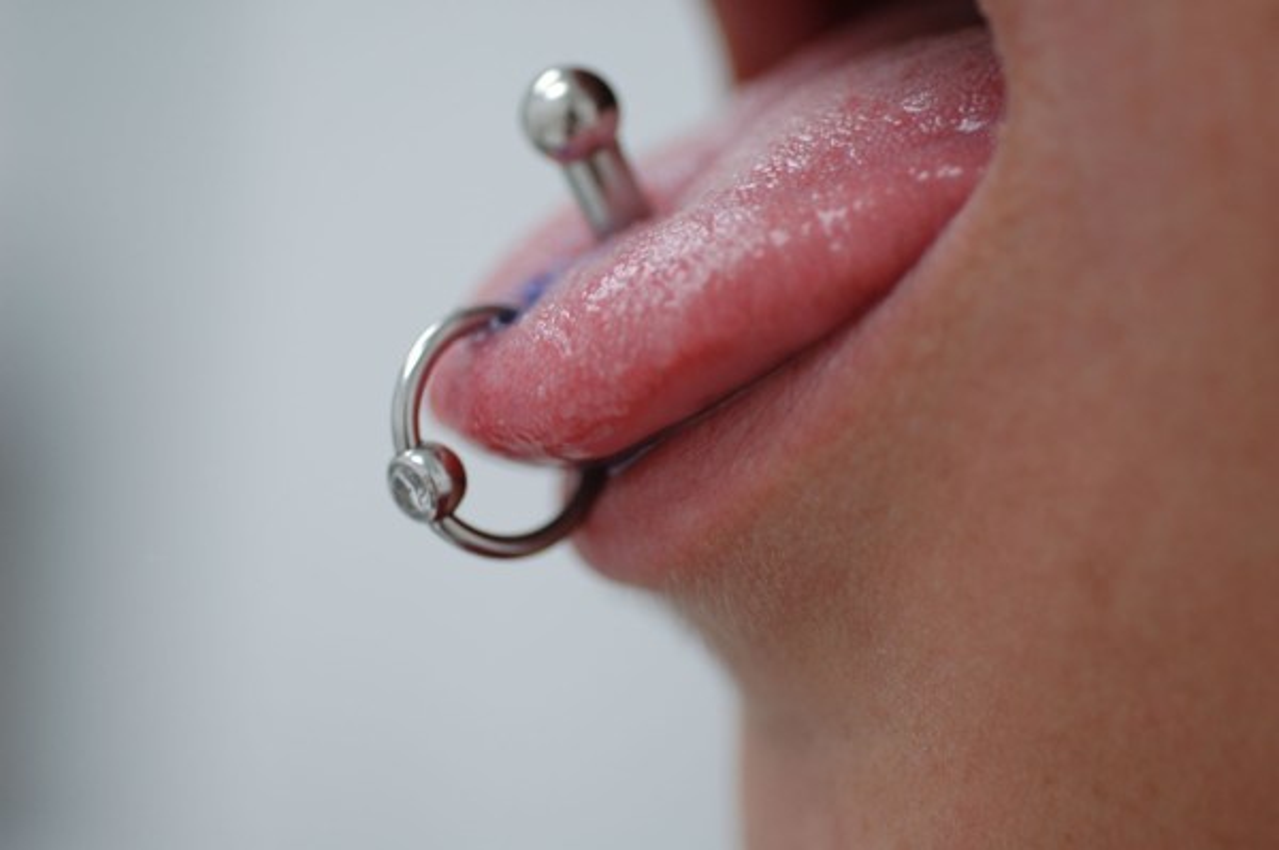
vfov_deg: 15.2
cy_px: 425
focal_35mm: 90
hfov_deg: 22.6
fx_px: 3195
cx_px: 640
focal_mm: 60
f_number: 3.8
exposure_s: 1/125
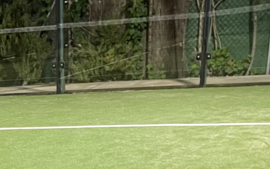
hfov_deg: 20.1
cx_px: -65
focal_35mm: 96
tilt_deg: -23.0
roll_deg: +6.6
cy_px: 328
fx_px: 706
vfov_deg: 12.2
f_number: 1.6
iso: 250
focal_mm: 4.2
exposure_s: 1/50
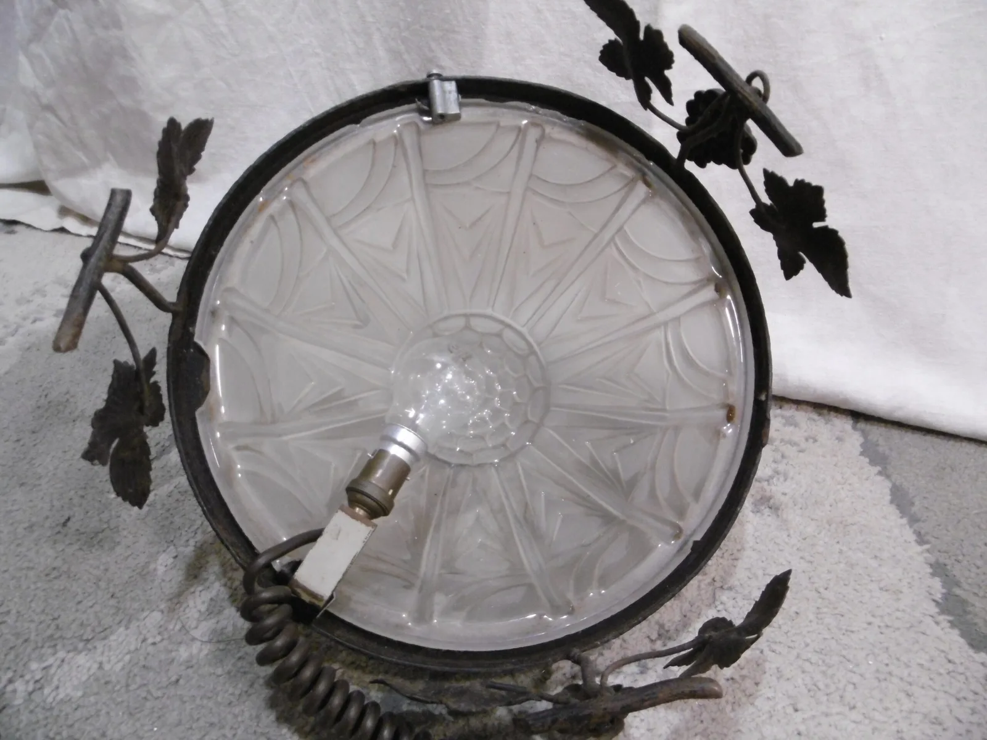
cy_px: 370
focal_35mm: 24
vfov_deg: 56.8
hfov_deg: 71.6
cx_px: 494
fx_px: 684
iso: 400
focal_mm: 4.3
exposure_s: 1/20
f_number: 3.1
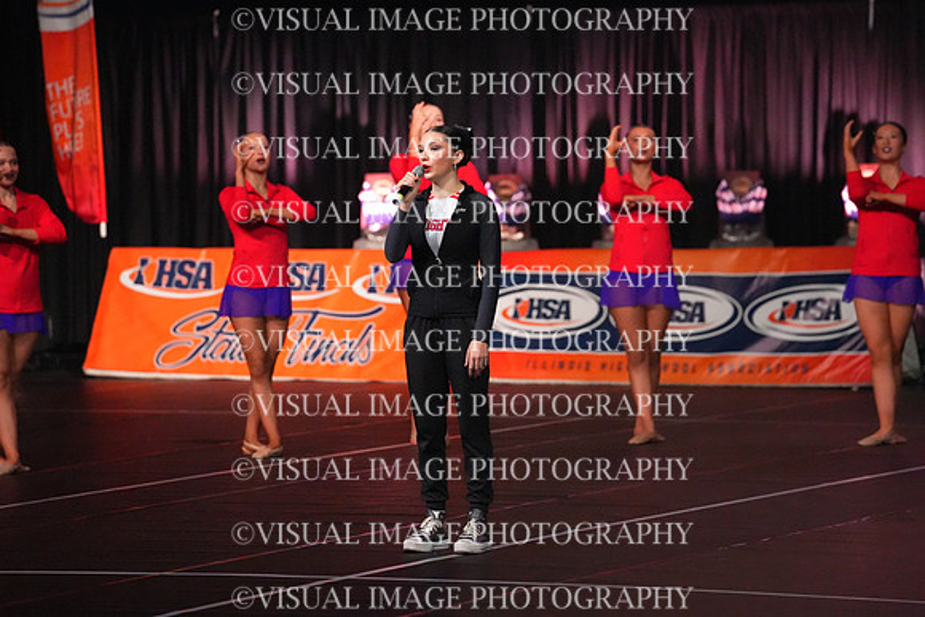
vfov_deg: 6.9
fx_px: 5140
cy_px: 308
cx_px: 462
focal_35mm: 200
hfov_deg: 10.3
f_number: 4
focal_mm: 200
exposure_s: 1/1250
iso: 16000
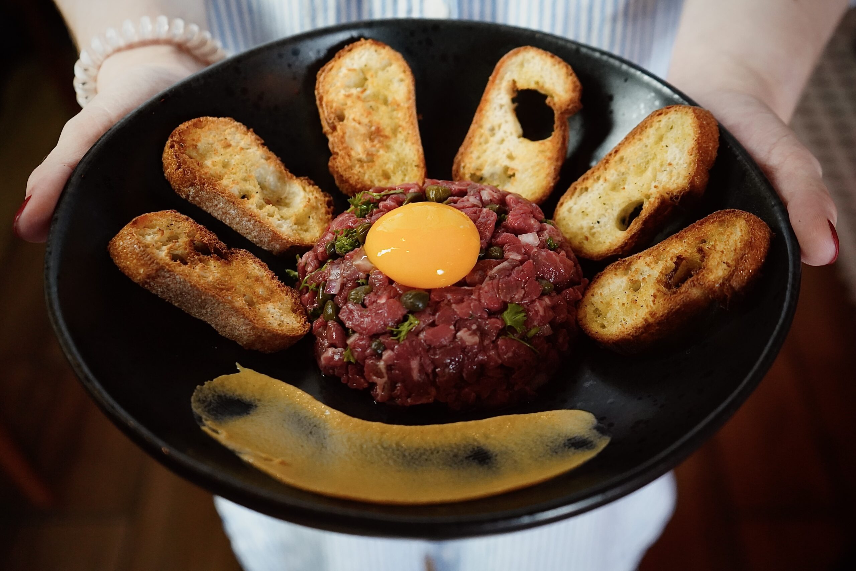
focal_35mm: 40
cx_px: 428
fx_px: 951
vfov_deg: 33.4
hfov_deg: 48.5
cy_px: 286
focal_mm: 40
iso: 6400
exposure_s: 1/160
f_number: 4
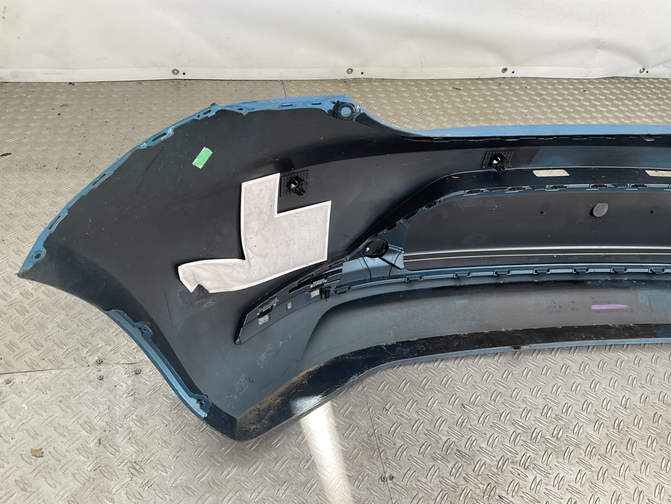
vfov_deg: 48.2
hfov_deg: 61.7
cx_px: 336
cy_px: 252
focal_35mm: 29
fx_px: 562
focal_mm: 3
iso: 20
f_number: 1.8
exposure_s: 1/100
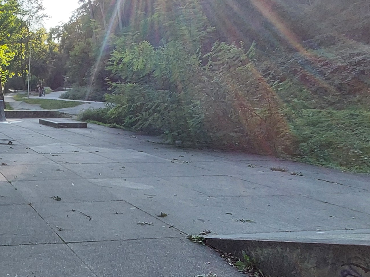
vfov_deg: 42.2
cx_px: -21
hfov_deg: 44.5
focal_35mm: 33
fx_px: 353
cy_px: 191
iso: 64
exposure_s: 1/233
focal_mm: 1.42
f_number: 2.2
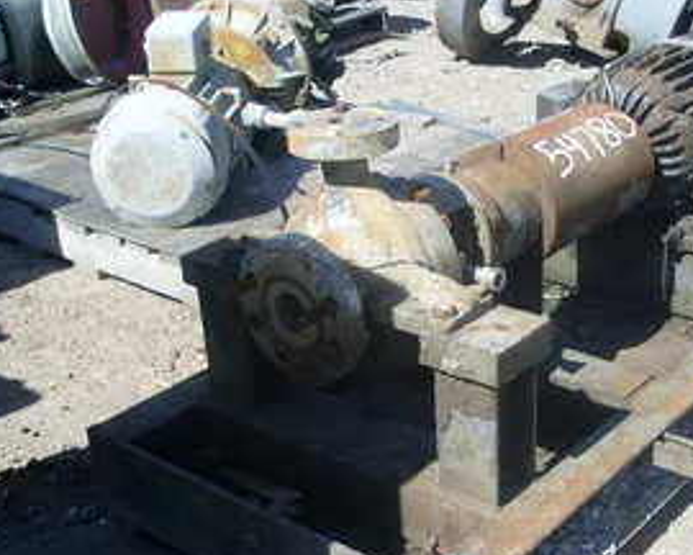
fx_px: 1128
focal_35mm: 55
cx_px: 500
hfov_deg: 33.6
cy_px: 337
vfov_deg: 27.5
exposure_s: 1/180
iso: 80
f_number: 7.7
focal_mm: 6.3
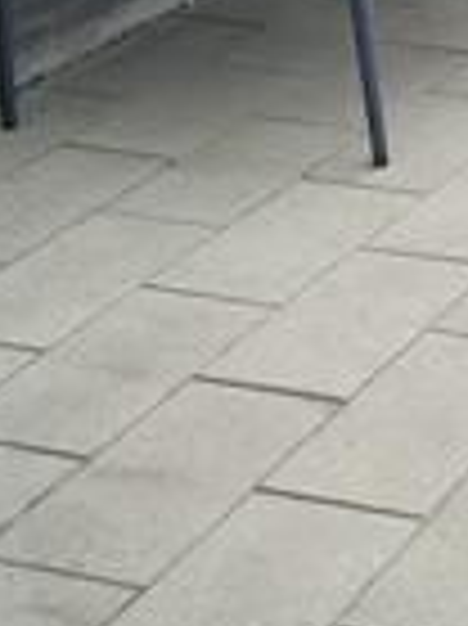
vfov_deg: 17.6
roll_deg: +1.8
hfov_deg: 12.5
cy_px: 351
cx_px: 702
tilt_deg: -28.6
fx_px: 2022
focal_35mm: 112
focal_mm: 5.1
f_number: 1.6
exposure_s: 1/592
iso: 50
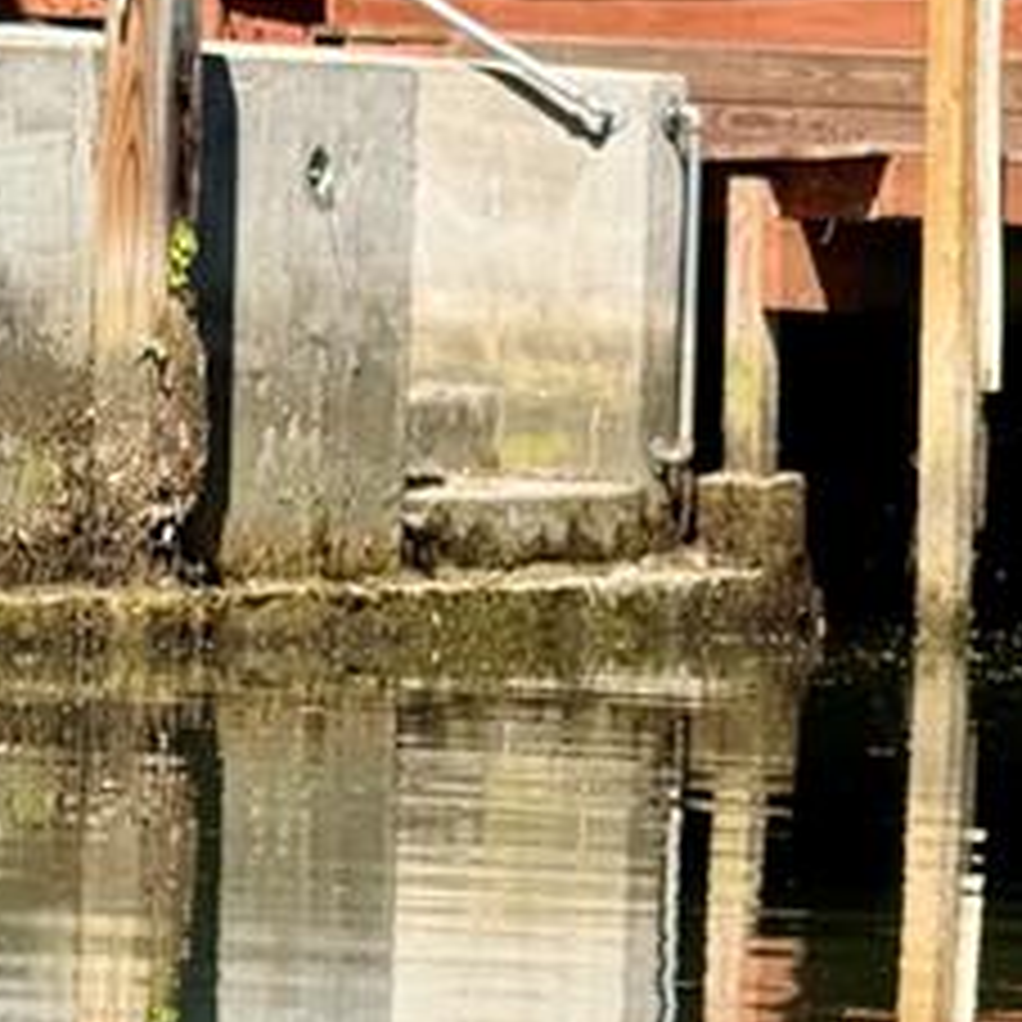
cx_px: 936
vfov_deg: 4.8
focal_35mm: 359
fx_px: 11991
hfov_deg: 4.9
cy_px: 1585
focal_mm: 15.66
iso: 50
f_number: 2.8
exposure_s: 1/586
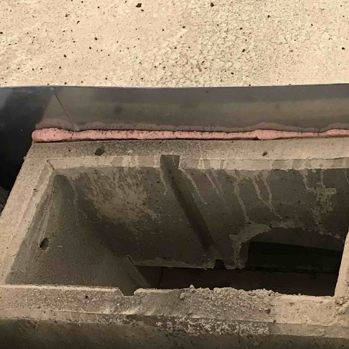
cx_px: 261
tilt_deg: -52.4
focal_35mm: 79
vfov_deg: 21.6
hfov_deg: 21.7
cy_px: 280
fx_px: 901
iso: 64
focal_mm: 3.99
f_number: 1.8
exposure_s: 1/17
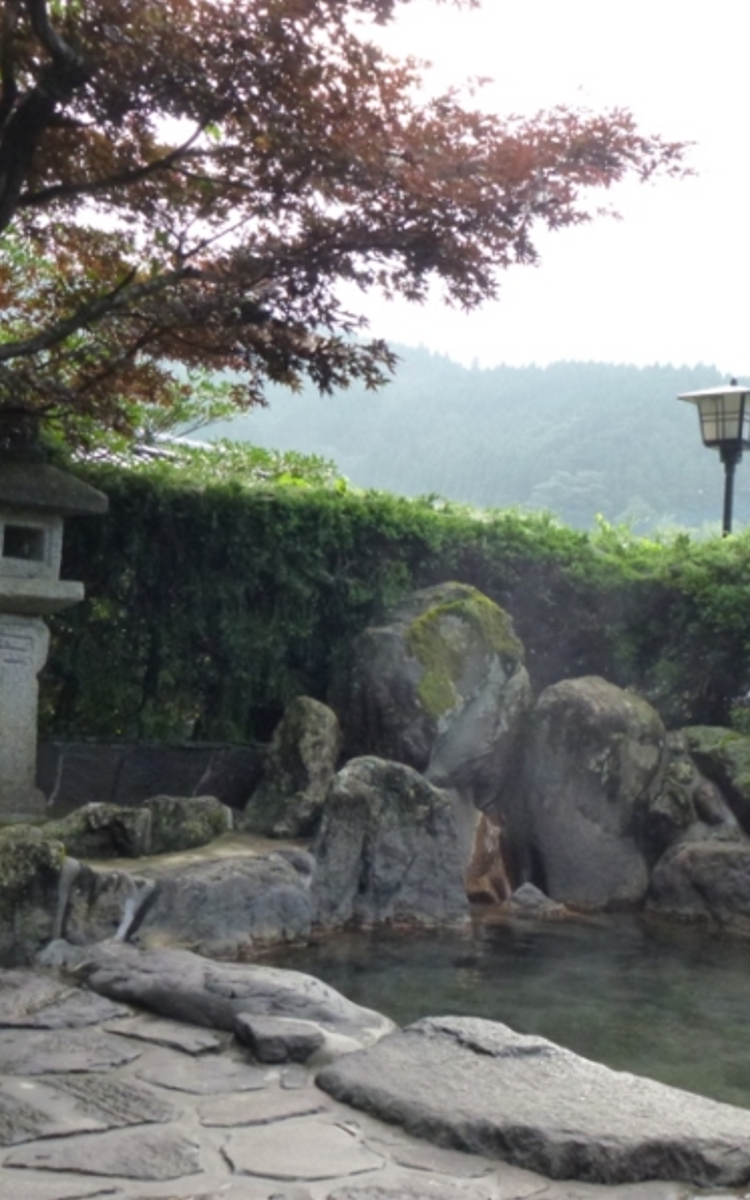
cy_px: 601
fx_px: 1439
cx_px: 519
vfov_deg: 45.3
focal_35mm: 44
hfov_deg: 28.9
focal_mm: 5.4
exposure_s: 1/125
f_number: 3.5
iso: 400
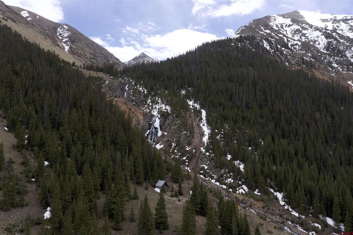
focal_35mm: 28
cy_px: 118
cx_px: 176
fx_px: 274
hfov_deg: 65.5
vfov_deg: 46.4
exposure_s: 1/400
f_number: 5.6
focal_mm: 10.26
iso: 100
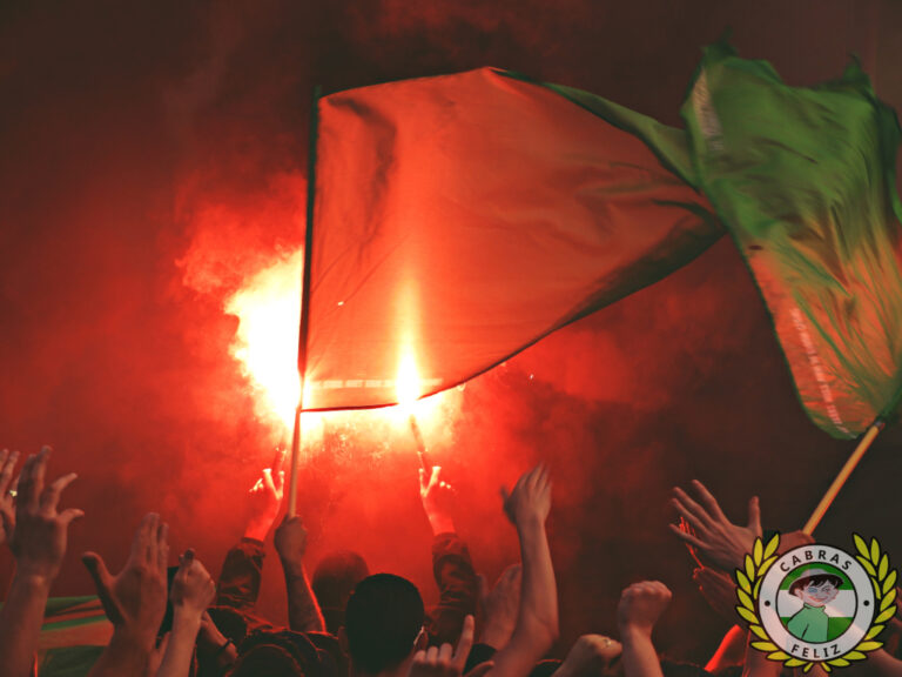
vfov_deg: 5.0
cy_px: 338
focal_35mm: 300
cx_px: 451
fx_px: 7817
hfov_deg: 6.6
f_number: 5.5
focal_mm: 53.7
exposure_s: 1/200
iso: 100
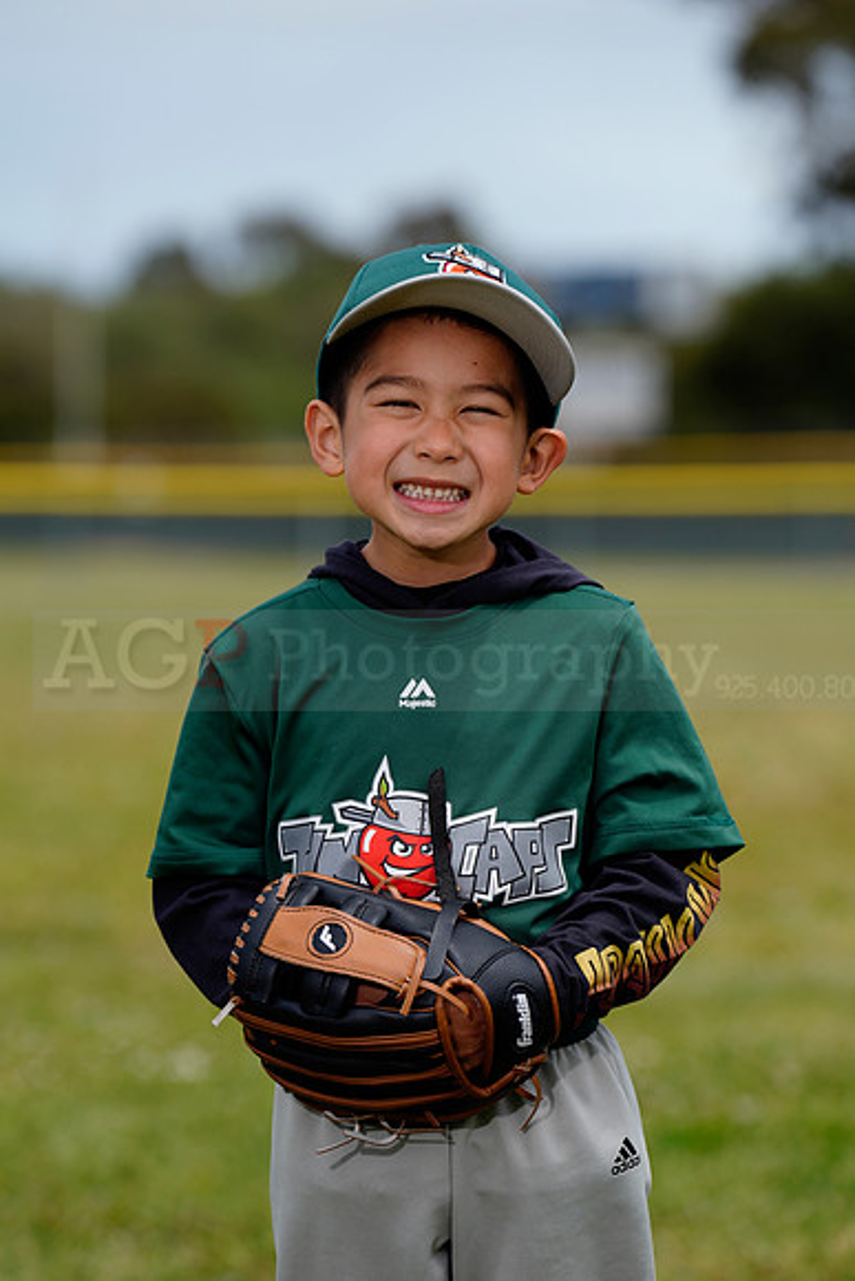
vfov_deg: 12.3
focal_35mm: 167
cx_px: 428
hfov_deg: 8.2
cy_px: 640
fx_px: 5945
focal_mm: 167
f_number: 4.5
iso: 50
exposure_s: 1/320
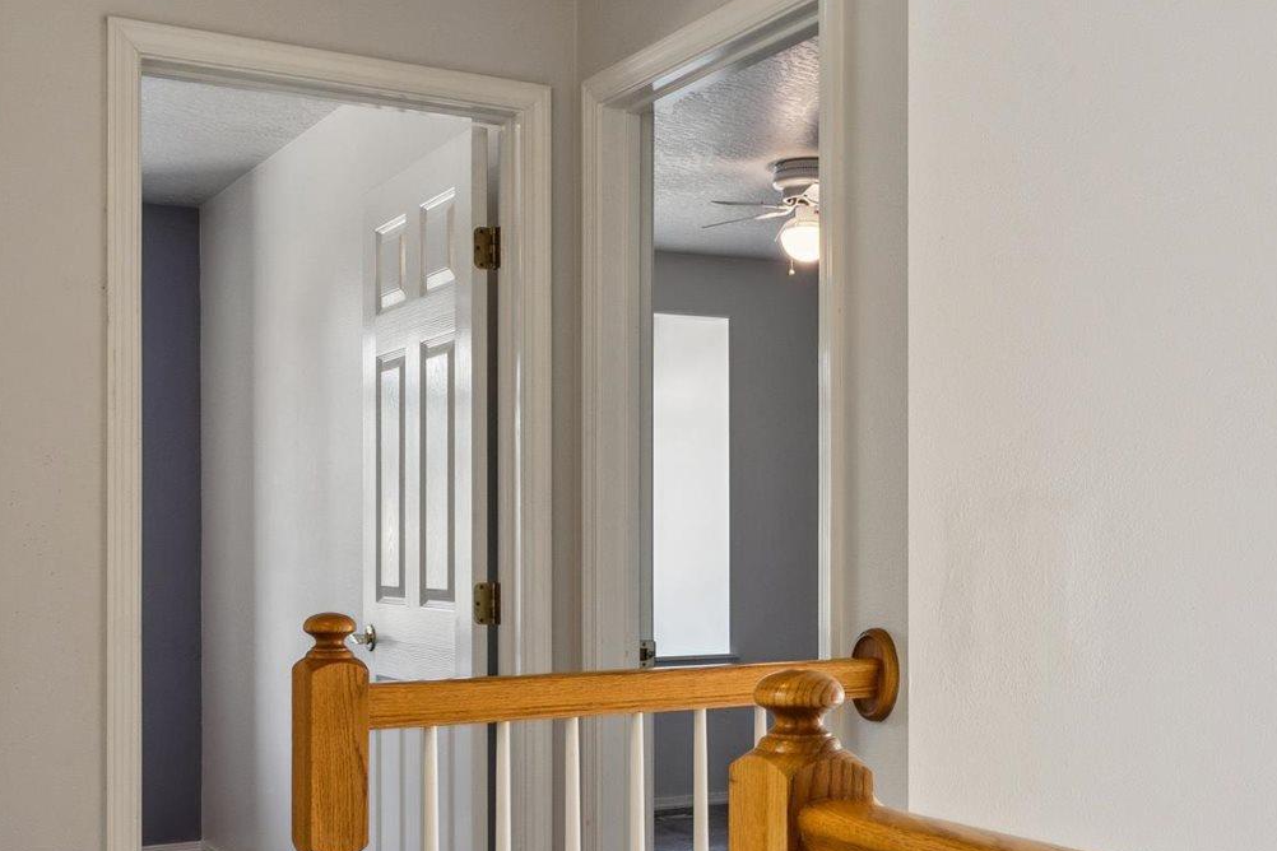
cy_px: 550
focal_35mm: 47
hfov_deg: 42.0
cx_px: 664
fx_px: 1664
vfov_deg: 28.5
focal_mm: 15.3
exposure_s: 1/15
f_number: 13
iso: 400
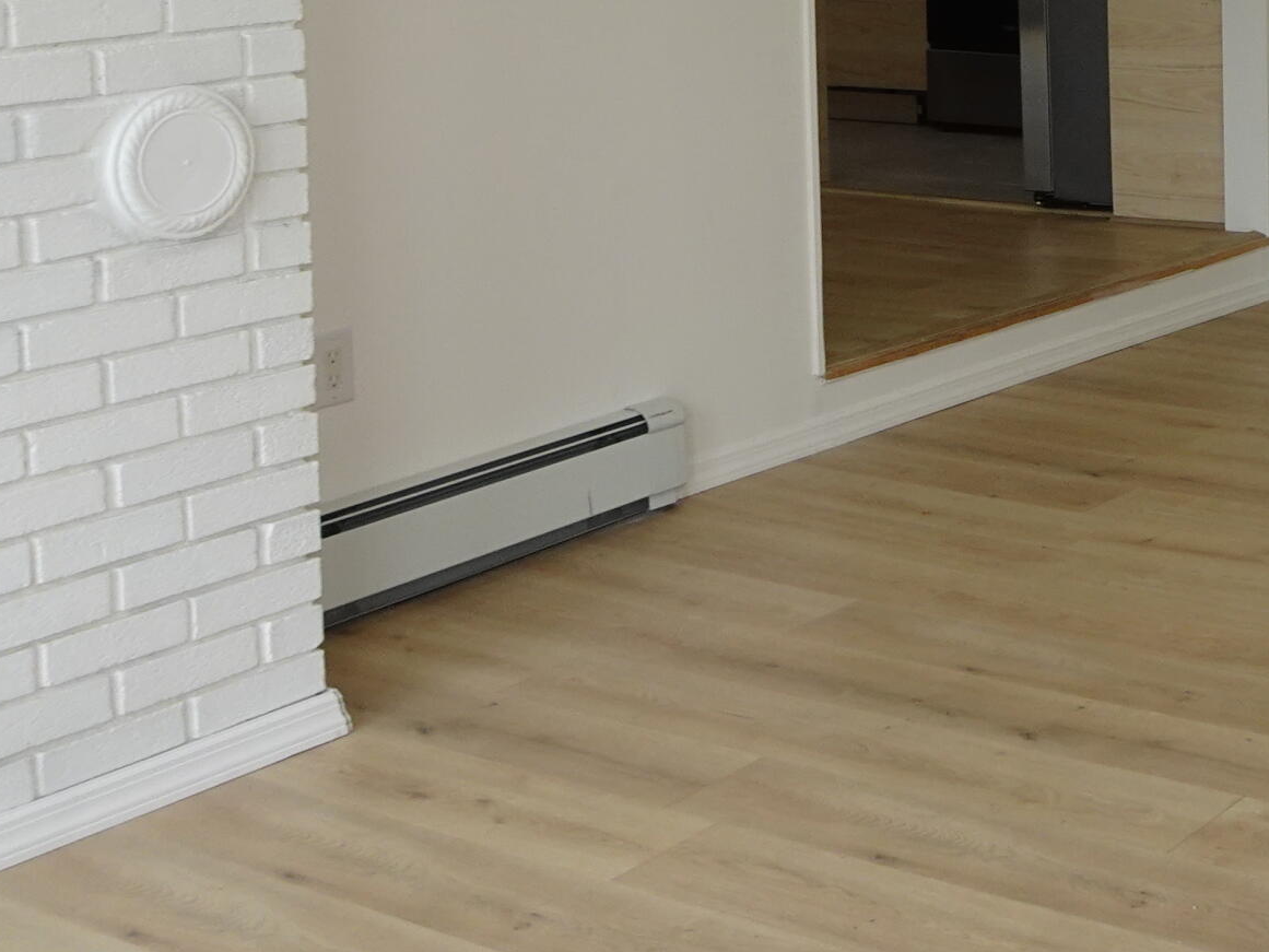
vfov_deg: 22.6
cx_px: 1309
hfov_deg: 28.9
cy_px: -30
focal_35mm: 62
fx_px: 2273
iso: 100
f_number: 3.5
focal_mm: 4.25
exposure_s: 1/30
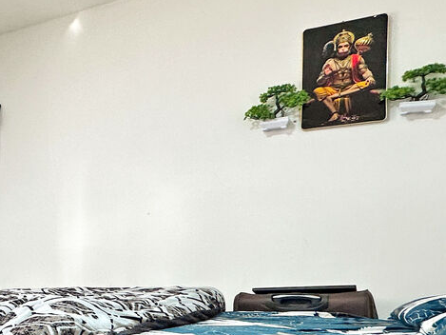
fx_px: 554
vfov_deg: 32.6
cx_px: -69
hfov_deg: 35.8
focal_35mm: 43
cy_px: 274
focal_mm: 2.22
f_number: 2.2
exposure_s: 1/99
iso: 80
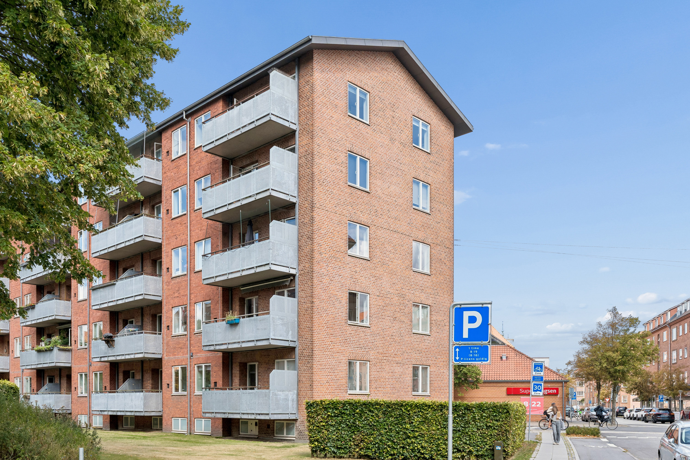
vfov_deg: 42.3
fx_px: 594
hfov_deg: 60.3
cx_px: 345
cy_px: 230
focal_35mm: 31
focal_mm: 31
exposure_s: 1/400
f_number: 10
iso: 320
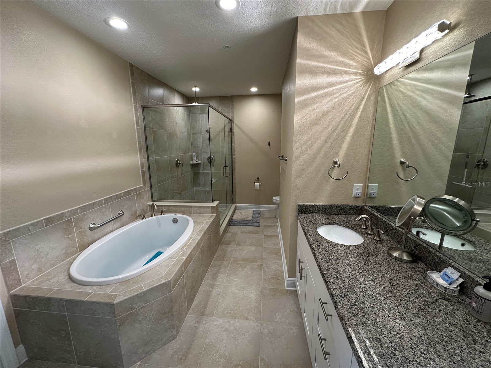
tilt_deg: -12.1
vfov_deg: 85.7
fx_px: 199
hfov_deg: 102.1
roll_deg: +0.4
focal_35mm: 14
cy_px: 184
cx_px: 246
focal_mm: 2.22
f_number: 2.2
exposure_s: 1/120
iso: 200
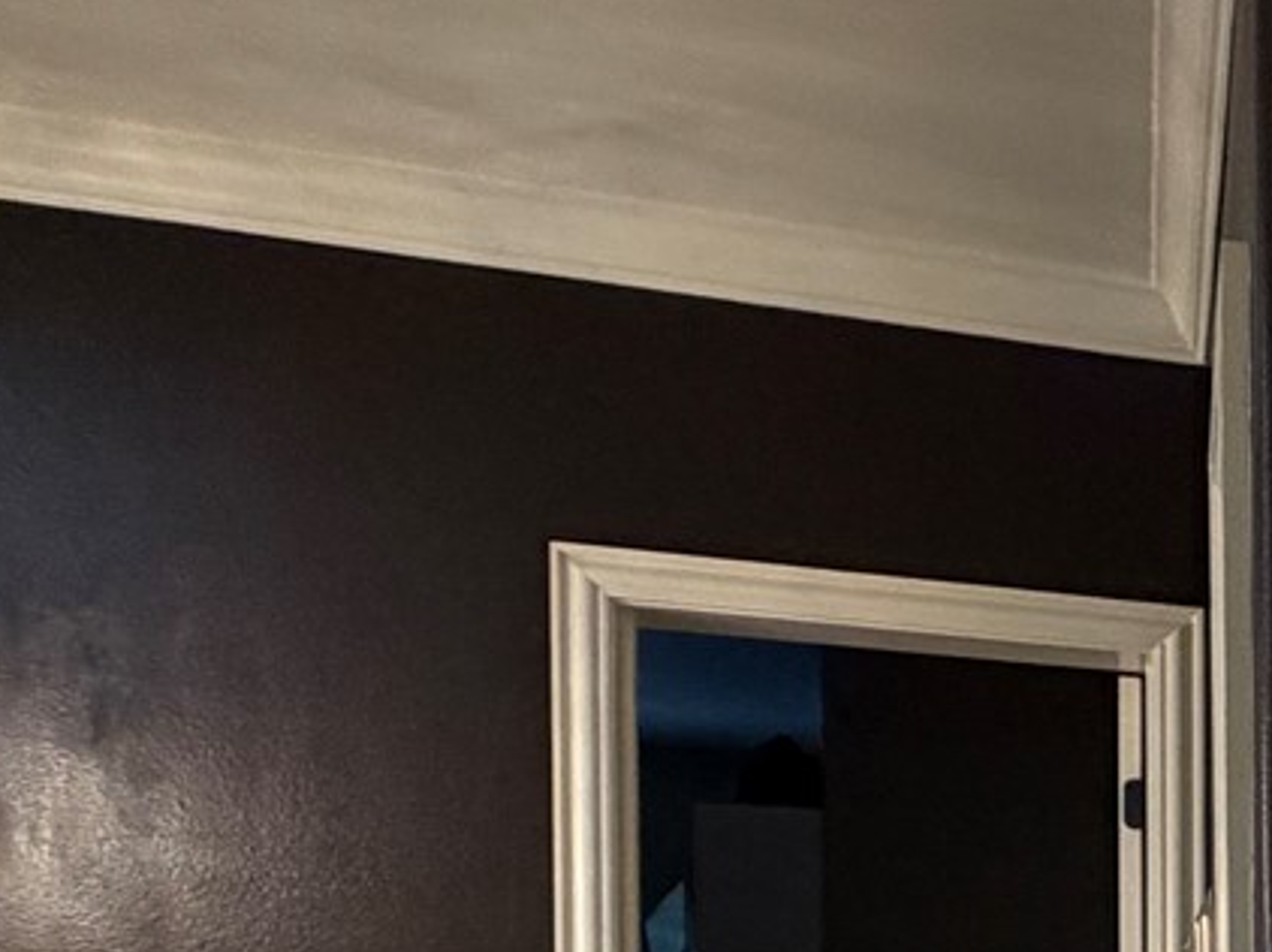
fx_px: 2497
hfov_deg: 20.5
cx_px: 2273
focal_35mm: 68
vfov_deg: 19.7
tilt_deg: -1.1
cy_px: 1280
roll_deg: +0.0
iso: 320
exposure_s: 1/120
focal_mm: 2.22
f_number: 2.2
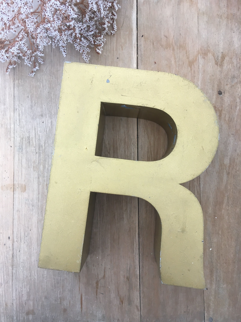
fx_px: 269
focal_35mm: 29
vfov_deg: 61.7
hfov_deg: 48.2
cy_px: 161
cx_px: 120
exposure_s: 1/33
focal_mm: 4.15
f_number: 2.2
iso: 25
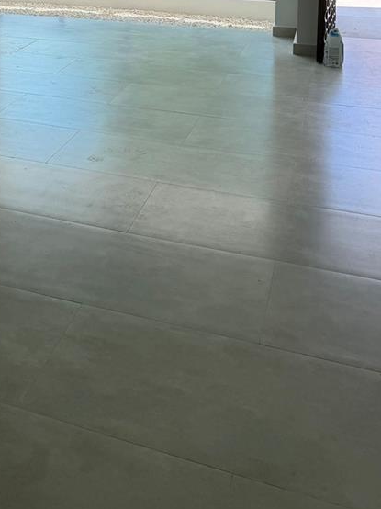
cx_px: -27
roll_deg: +1.1
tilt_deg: -7.4
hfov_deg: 26.1
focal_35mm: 52
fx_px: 764
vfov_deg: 33.0
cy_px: -29
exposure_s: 1/979
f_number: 1.78
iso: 100
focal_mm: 6.76
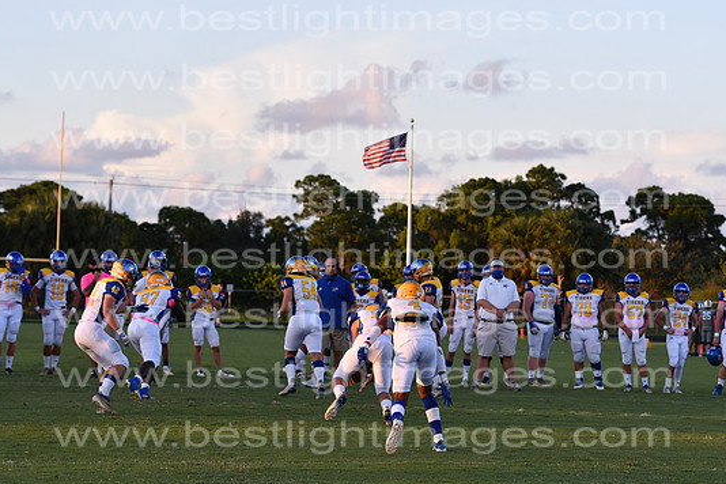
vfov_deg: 12.0
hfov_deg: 17.9
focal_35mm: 114
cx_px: 363
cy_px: 229
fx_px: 2299
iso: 640
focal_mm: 70
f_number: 4
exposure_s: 1/2000
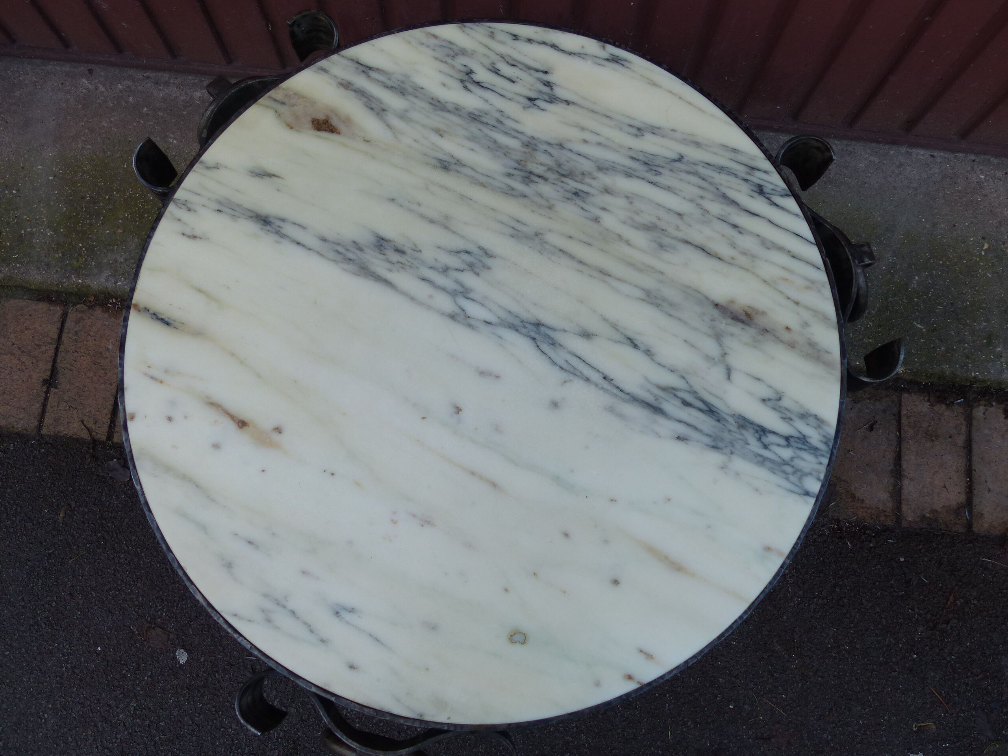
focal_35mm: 30
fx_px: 874
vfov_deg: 46.8
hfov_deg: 60.0
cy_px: 378
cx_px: 504
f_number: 2.8
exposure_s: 1/60
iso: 100
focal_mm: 5.5
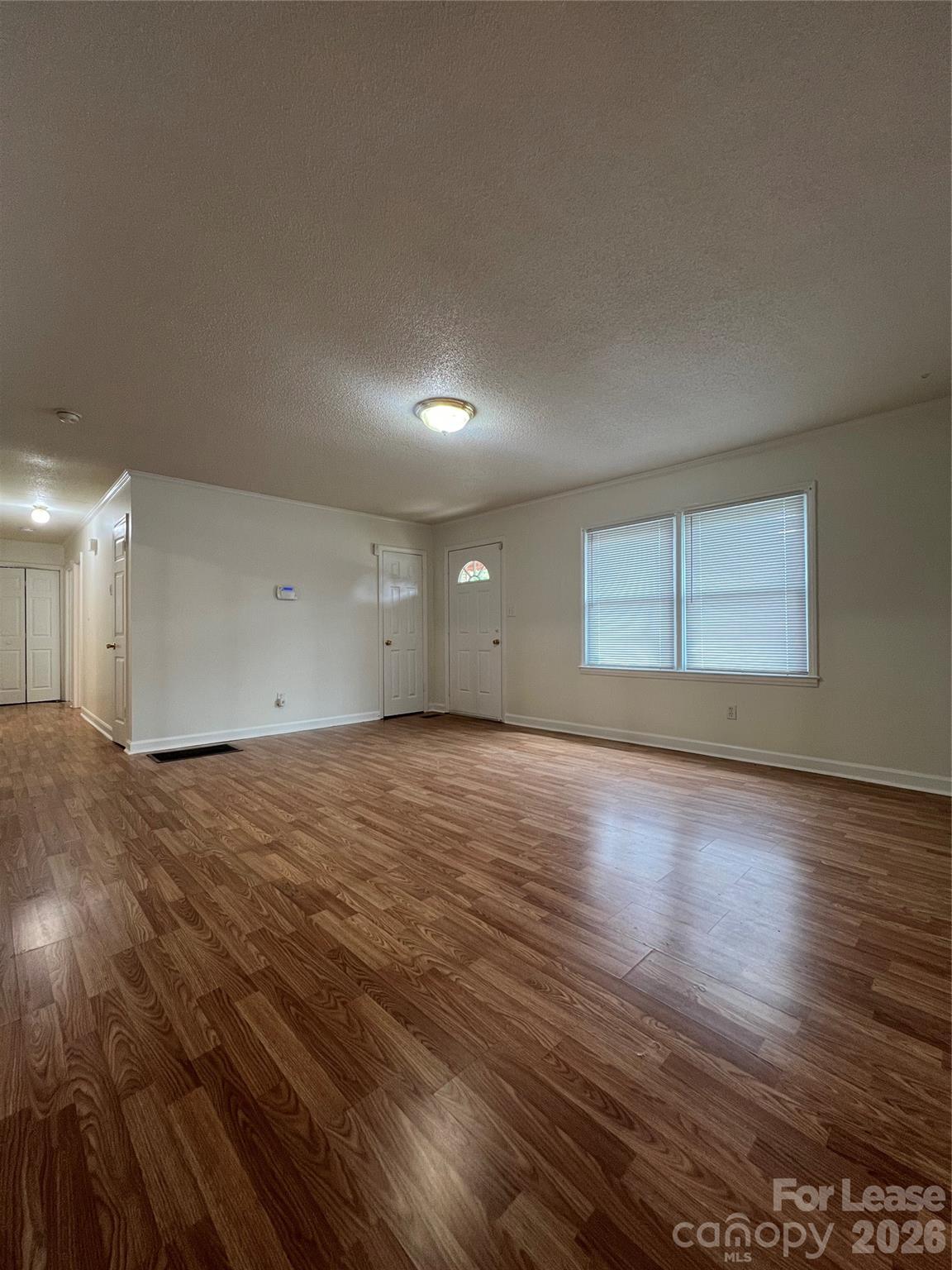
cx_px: 476
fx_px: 477
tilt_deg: +0.1
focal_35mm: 13
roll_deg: -0.4
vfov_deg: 106.2
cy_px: 635
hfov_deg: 89.9
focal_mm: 1.57
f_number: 1.8
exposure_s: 1/60
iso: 125
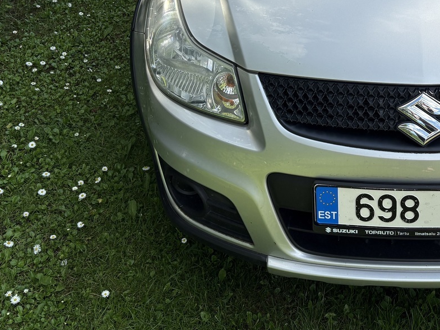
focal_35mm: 53
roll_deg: +2.3
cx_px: 364
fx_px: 674
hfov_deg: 34.8
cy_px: 18
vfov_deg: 26.4
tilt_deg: -24.3
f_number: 1.6
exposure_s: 1/1587
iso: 50
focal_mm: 5.96
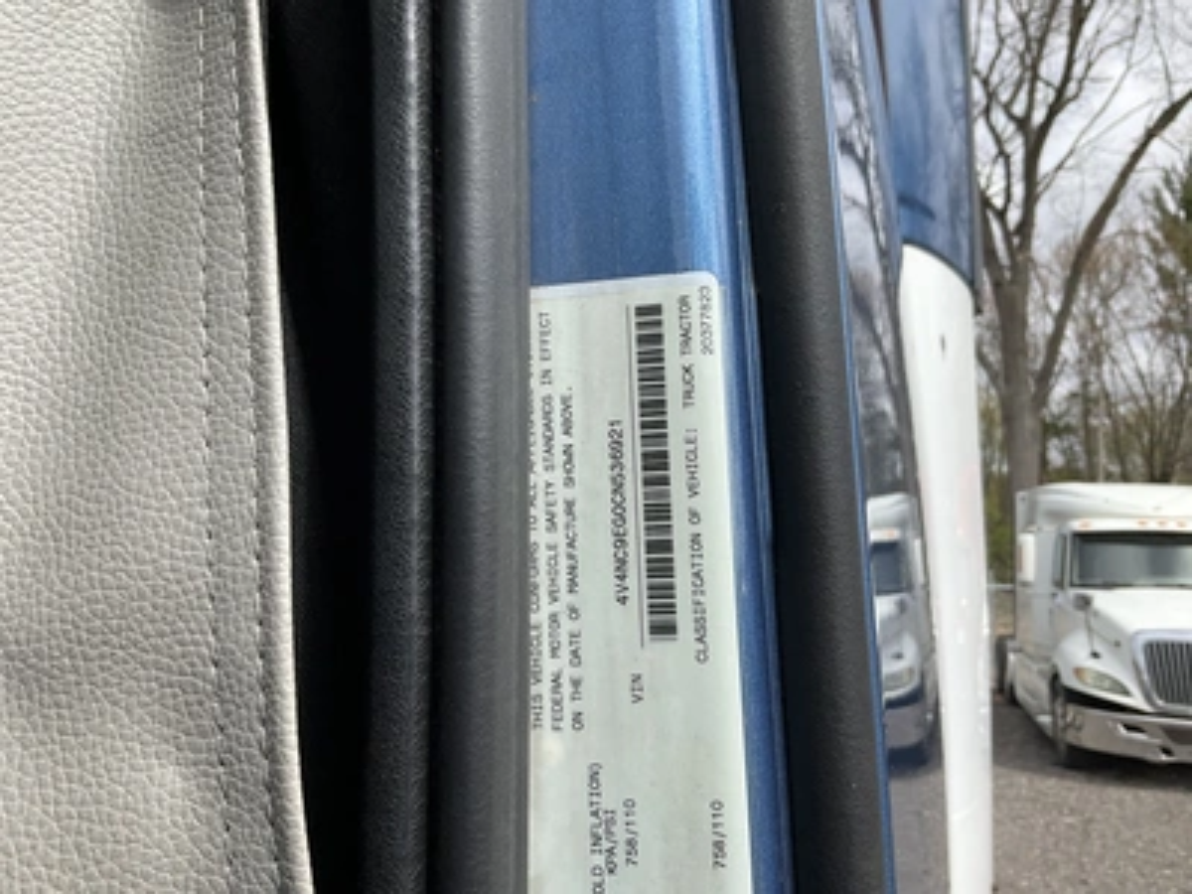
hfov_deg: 61.7
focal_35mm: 29
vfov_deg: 48.2
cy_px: 447
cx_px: 596
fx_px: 999
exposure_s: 1/1250
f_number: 1.8
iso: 25
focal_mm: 3
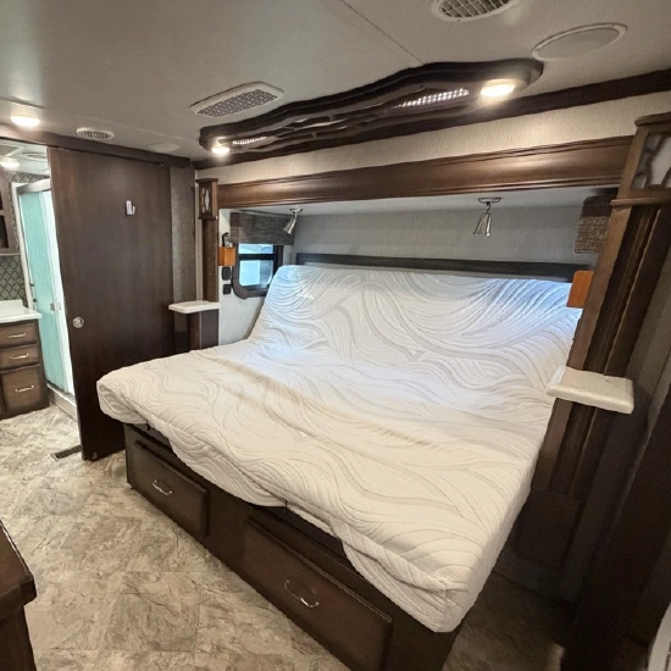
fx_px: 395
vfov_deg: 80.6
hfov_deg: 78.5
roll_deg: -1.3
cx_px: 232
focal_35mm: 18
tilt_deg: -16.7
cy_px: 360
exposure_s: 1/60
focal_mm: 2.22
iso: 500
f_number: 2.2
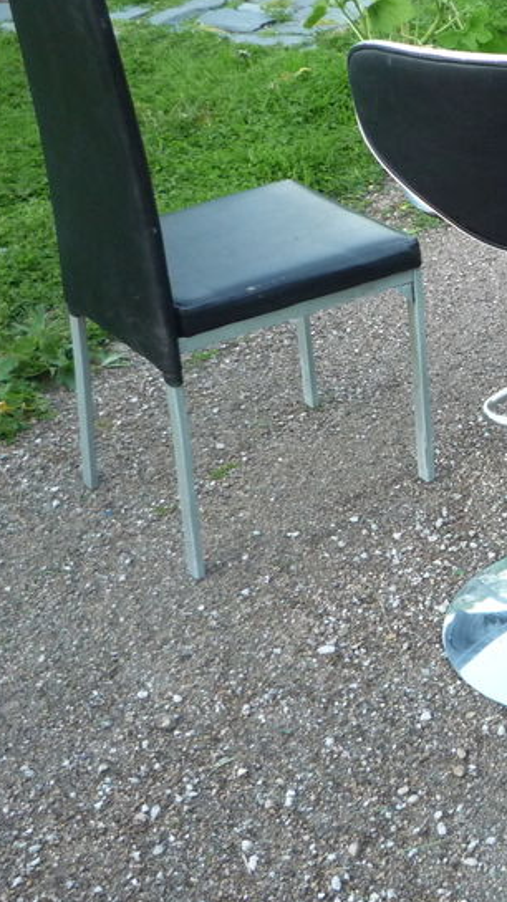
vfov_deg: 34.8
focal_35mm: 60
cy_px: 361
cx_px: 703
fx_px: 1436
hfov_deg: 18.3
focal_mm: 5.2
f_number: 3.3
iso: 250
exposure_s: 1/30
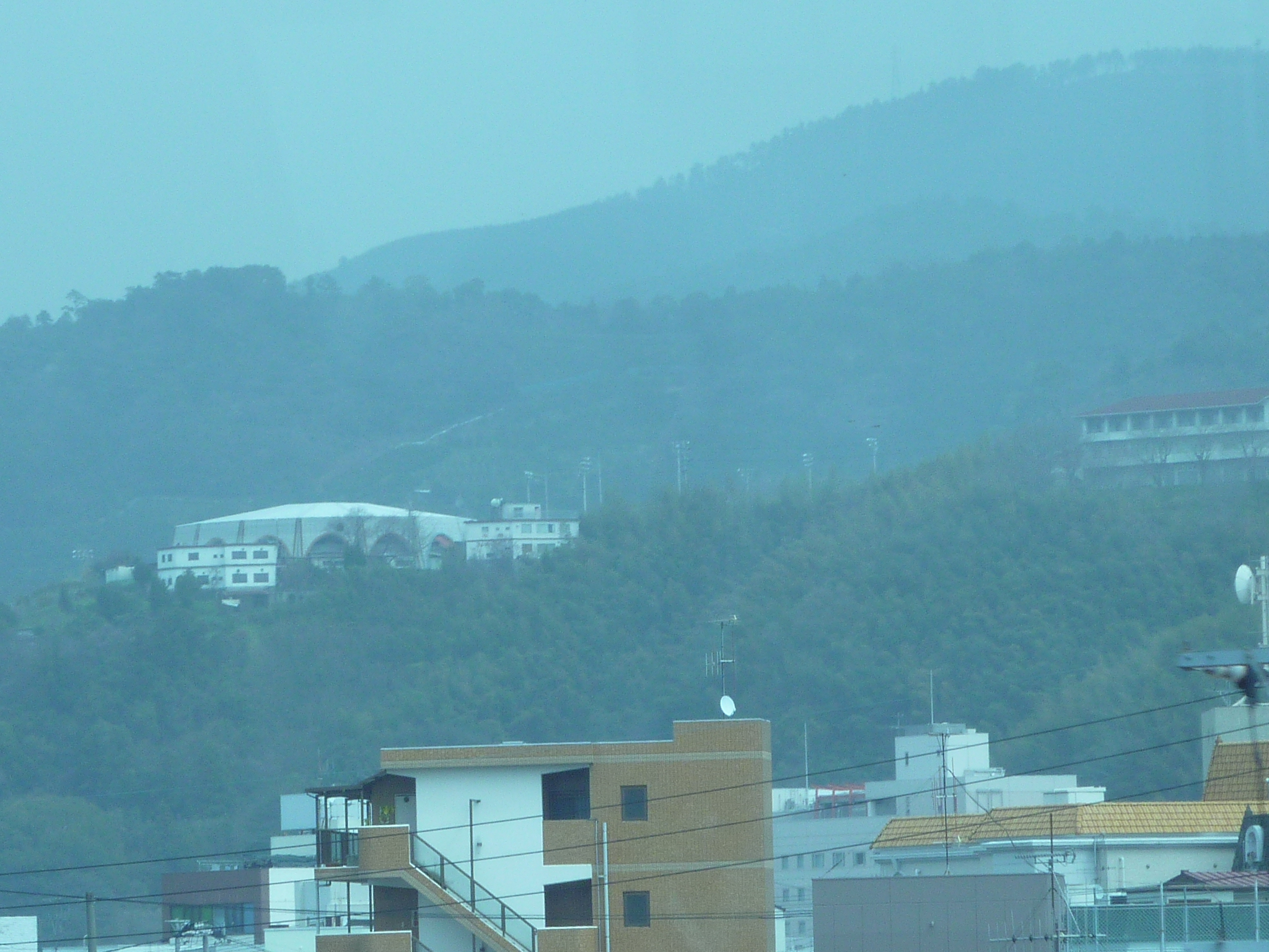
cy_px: 476
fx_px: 8432
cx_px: 634
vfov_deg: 6.5
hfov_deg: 8.6
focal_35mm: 230
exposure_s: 1/400
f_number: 4.4
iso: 100
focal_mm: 21
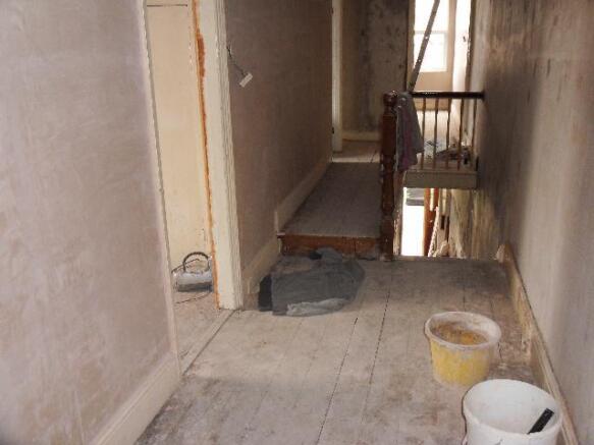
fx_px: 549
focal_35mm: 32
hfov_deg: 56.8
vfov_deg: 44.1
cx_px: 297
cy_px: 222
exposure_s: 1/30
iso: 200
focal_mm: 5.6
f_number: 3.7
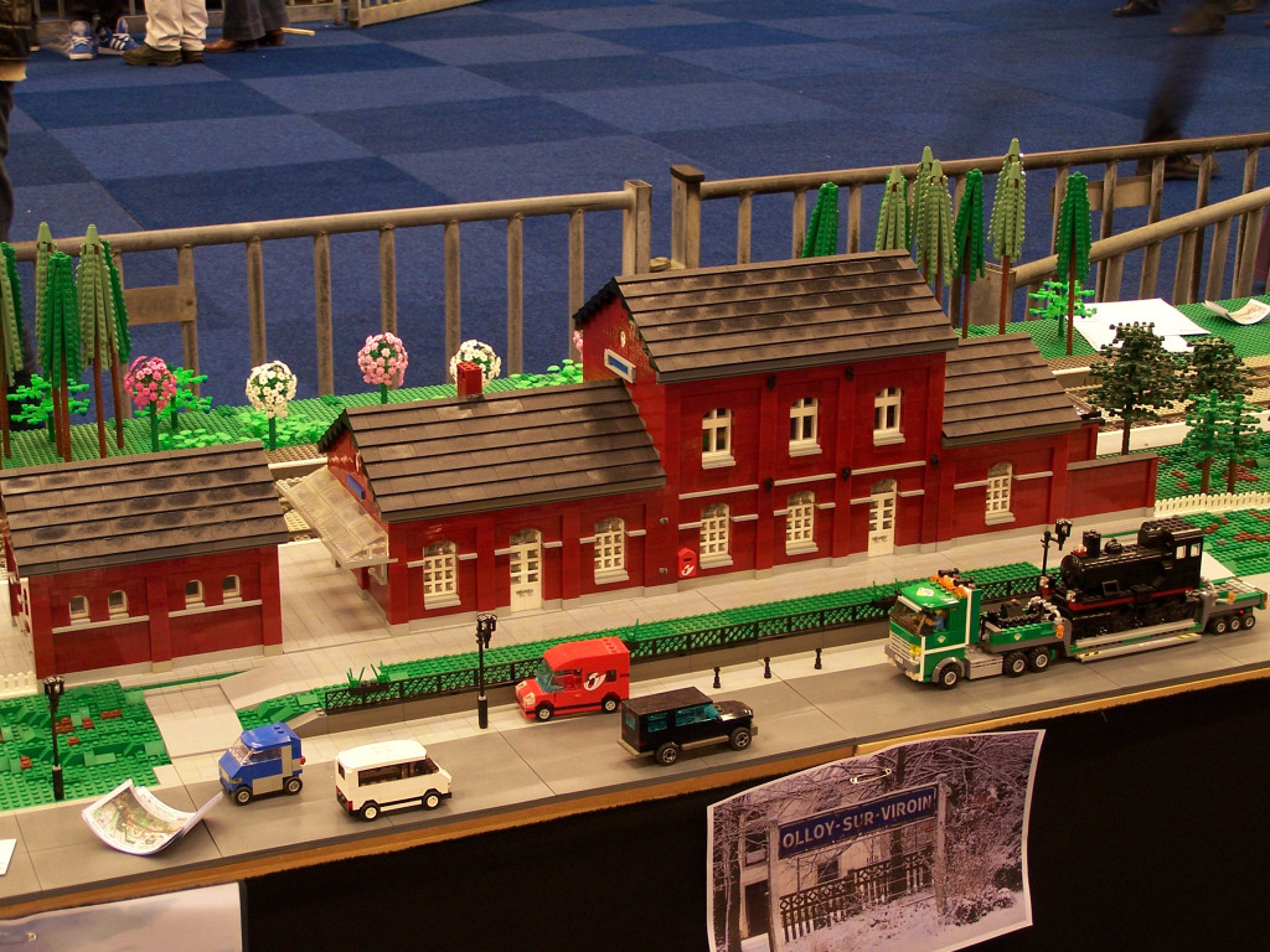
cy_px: 476
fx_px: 2165
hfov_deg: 32.7
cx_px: 635
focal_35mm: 59
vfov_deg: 24.8
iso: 80
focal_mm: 9.8
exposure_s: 1/2
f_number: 3.1
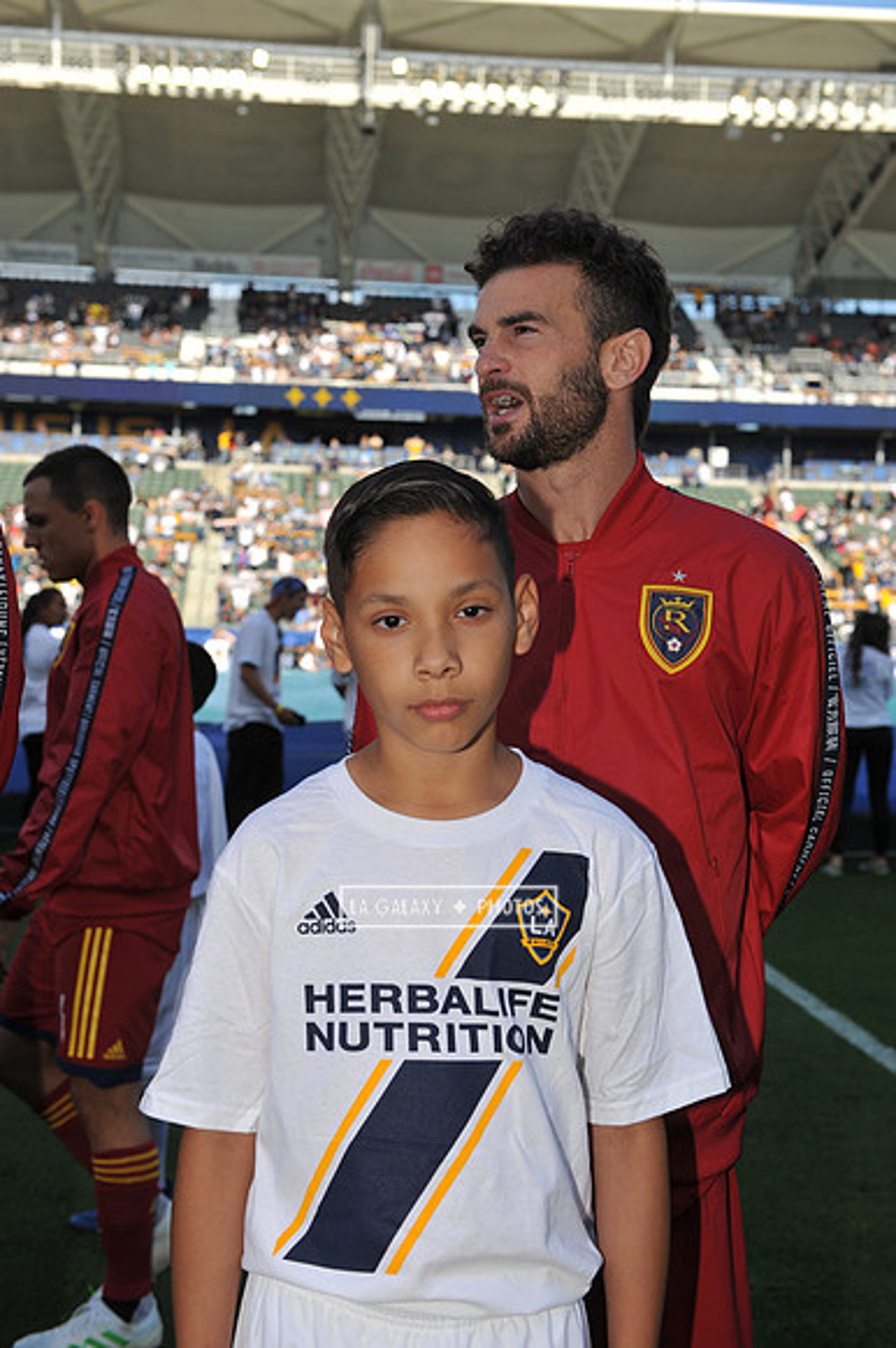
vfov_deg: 39.6
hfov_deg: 27.0
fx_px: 1869
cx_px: 448
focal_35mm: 50
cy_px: 674
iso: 250
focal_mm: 50
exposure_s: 1/800
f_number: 6.3
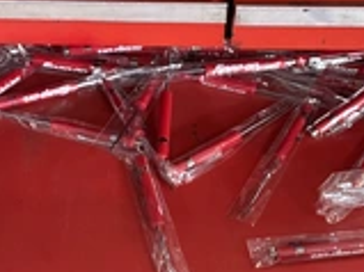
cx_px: 215
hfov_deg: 26.7
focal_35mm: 73
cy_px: 229
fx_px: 767
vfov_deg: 19.9
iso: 320
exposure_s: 1/30
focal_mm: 3
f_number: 1.8
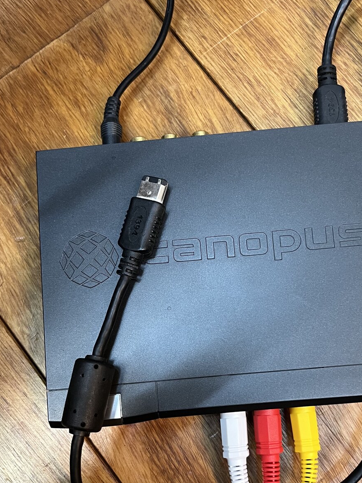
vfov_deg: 46.1
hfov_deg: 35.9
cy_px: 320
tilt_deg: -82.2
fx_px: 558
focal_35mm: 40
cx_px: 215
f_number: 1.6
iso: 250
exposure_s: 1/50
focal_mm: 5.1
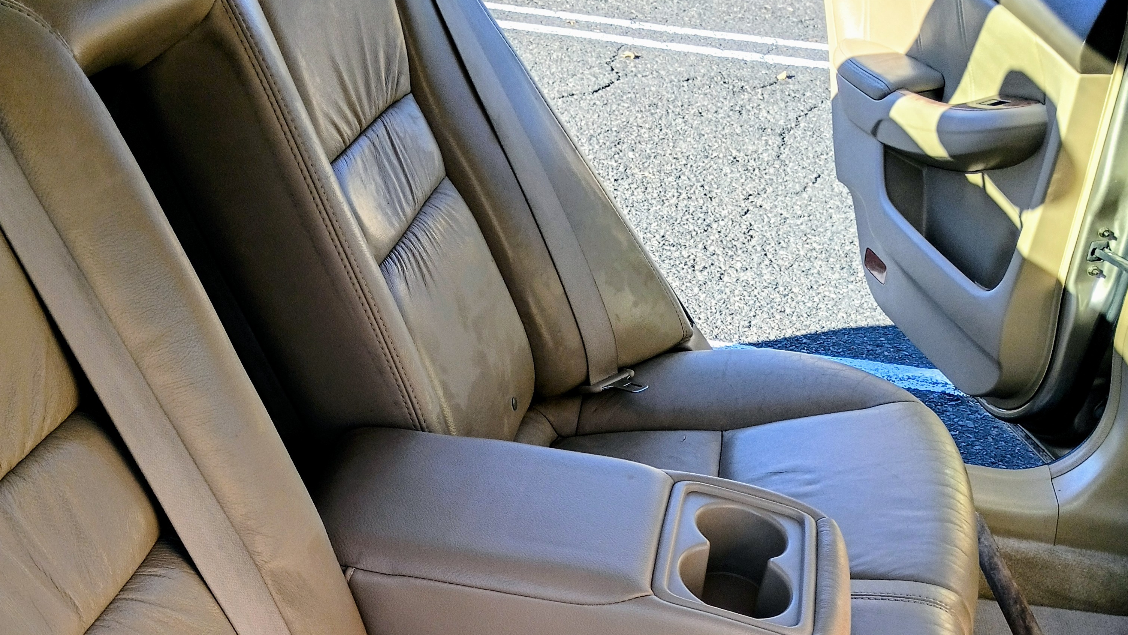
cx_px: 569
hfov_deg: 47.4
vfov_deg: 27.0
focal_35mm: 43
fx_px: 1286
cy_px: 535
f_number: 1.8
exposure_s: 1/187
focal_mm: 4.27
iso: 100
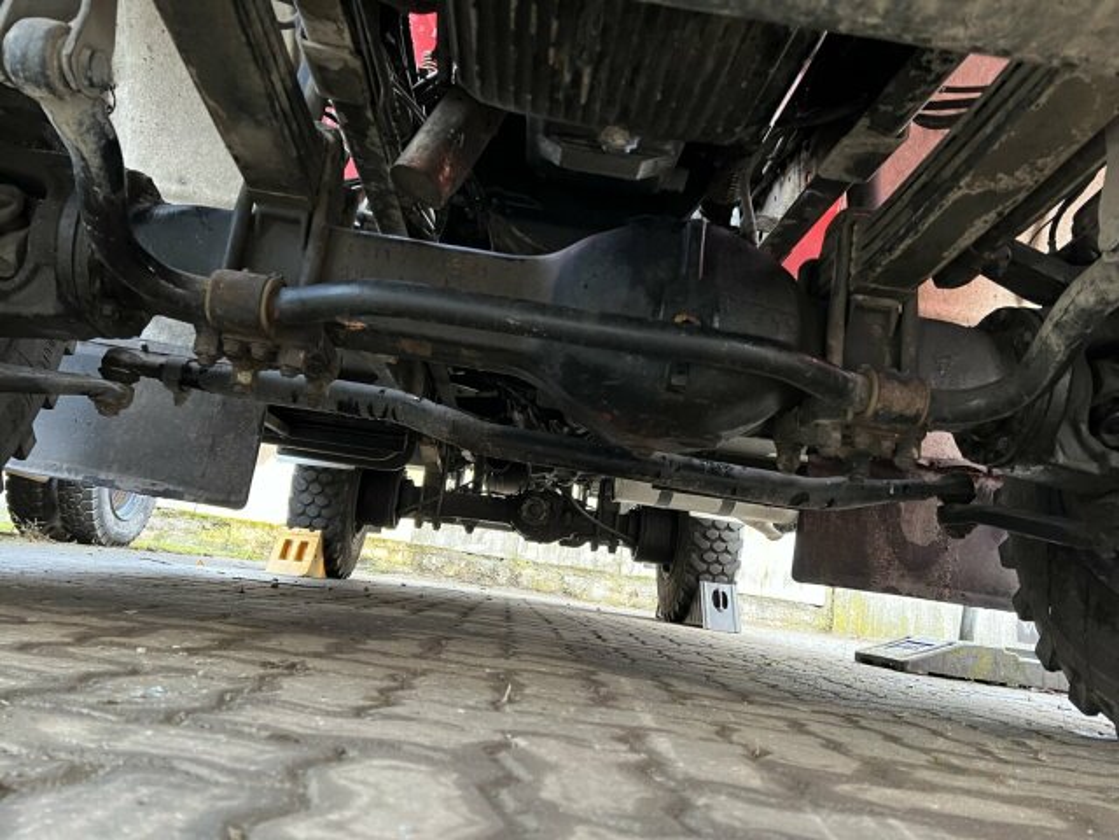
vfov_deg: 53.1
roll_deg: -9.1
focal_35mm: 26
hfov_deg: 67.3
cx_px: 560
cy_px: 420
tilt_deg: +14.4
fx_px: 840
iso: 500
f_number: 1.5
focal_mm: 5.7
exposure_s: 1/60
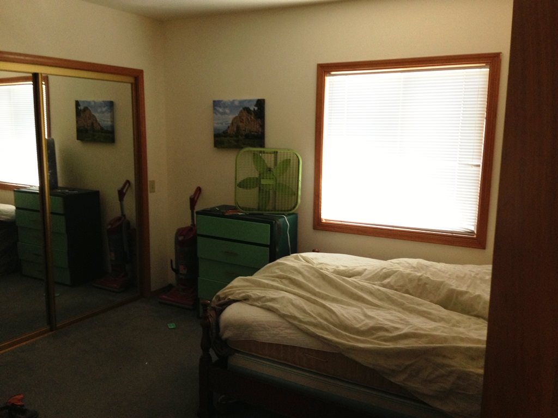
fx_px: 532
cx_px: 279
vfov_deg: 42.9
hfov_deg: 55.4
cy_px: 209
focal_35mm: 33
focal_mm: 4.13
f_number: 2.4
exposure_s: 1/20
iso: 125
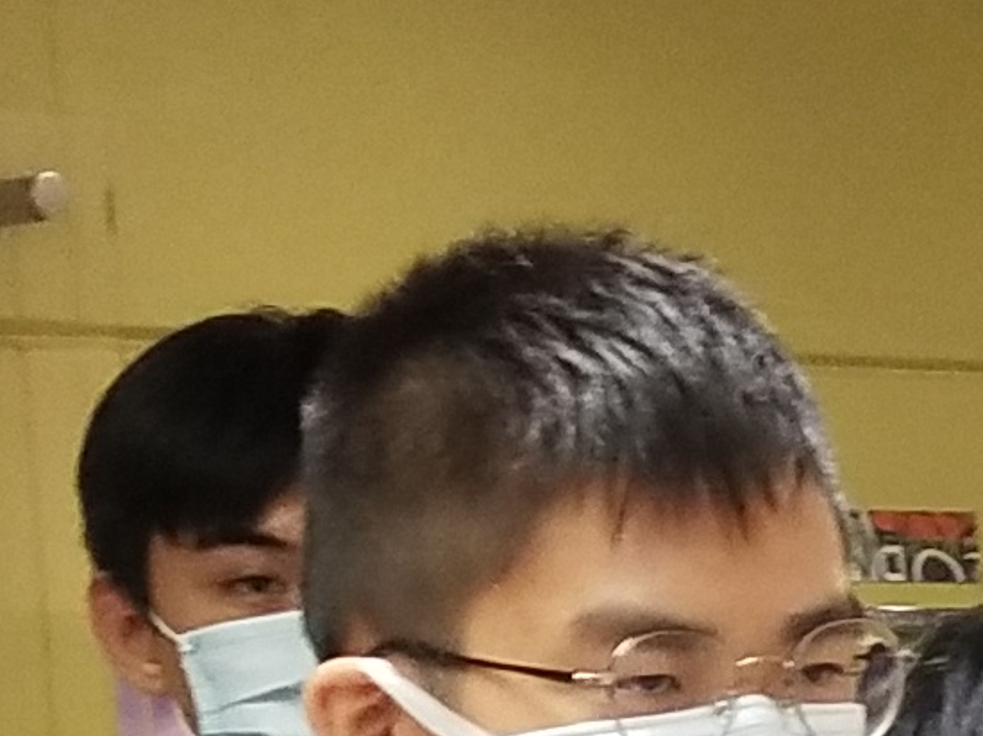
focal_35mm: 220
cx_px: 1541
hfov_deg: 8.8
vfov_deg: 6.5
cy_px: 1618
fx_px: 6245
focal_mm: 3.95
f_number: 1.8
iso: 324
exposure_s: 1/50
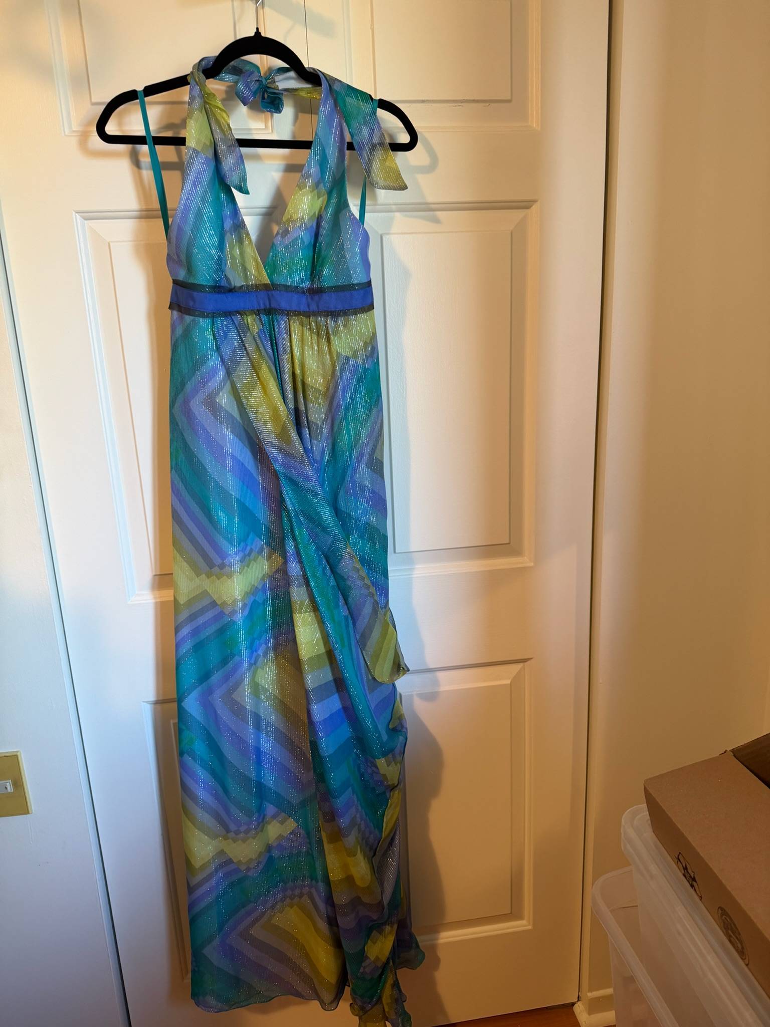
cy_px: 514
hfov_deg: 56.8
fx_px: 712
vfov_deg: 71.6
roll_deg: +1.6
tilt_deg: -14.1
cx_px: 385
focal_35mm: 24
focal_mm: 6.76
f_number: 1.78
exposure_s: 1/60
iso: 160
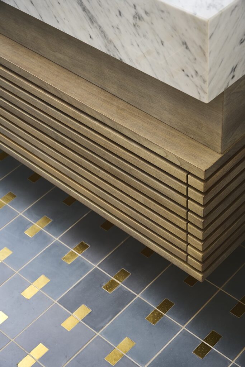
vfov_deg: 28.8
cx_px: 122
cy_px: 184
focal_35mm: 70
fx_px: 714
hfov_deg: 19.5
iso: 250
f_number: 9
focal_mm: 70
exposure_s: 1/25
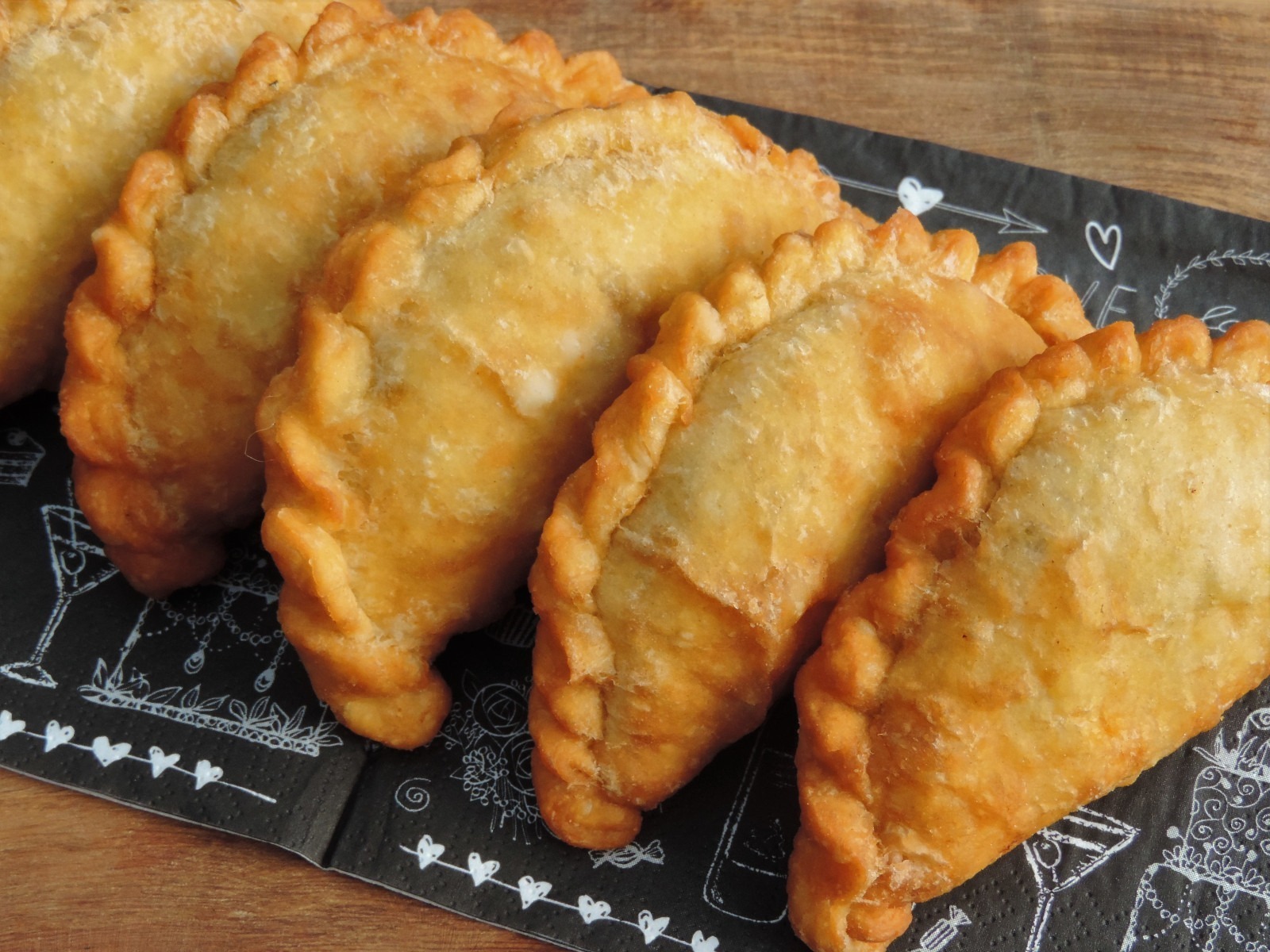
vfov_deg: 24.4
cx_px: 635
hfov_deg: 32.2
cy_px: 476
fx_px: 2201
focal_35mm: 60
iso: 220
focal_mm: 10.7
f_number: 3.7
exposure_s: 1/60
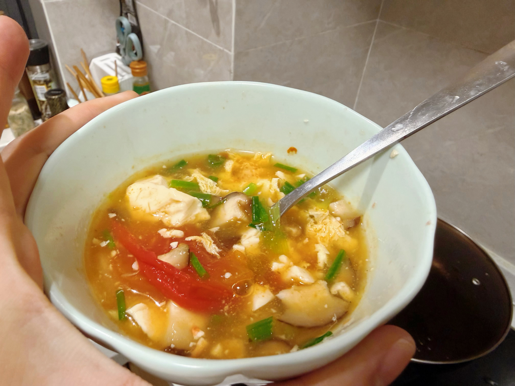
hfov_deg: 67.3
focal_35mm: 26
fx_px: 387
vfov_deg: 53.1
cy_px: 193
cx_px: 258
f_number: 1.5
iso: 125
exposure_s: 1/60
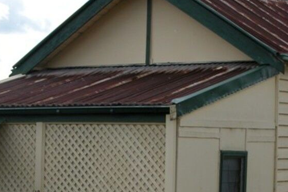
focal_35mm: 138
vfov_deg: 9.9
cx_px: 161
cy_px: 171
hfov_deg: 14.9
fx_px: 1104
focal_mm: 15.7
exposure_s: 1/249
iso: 100
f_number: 5.7
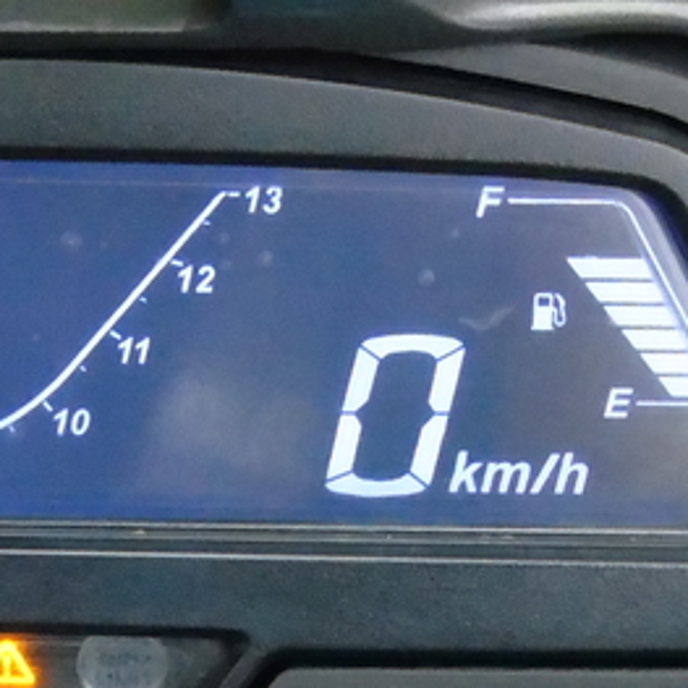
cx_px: 94
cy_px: 646
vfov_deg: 14.7
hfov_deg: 14.8
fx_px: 2631
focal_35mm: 117
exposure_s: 1/30
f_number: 3.6
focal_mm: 5.2
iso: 800
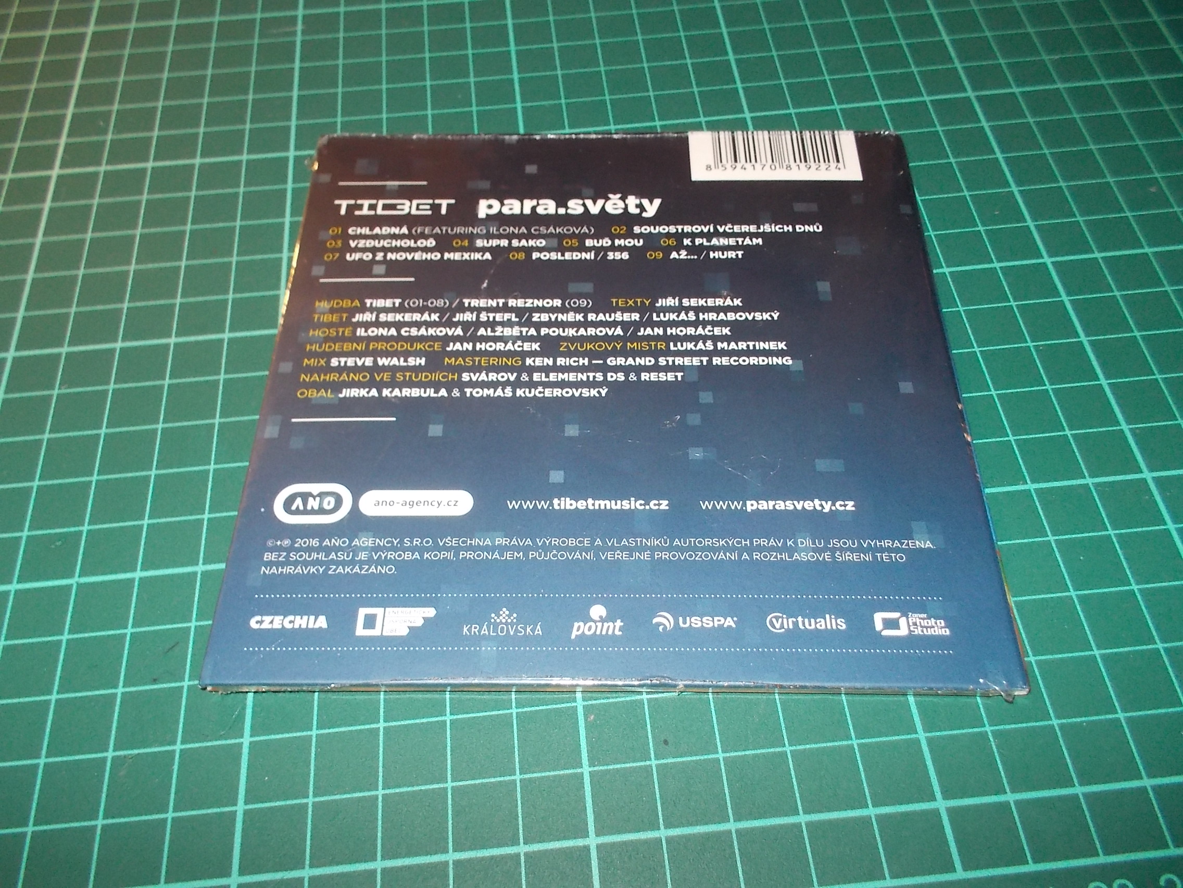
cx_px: 592
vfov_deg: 48.2
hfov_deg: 61.7
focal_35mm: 29
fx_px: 991
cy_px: 444
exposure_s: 1/30
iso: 200
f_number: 3.3
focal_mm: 4.1
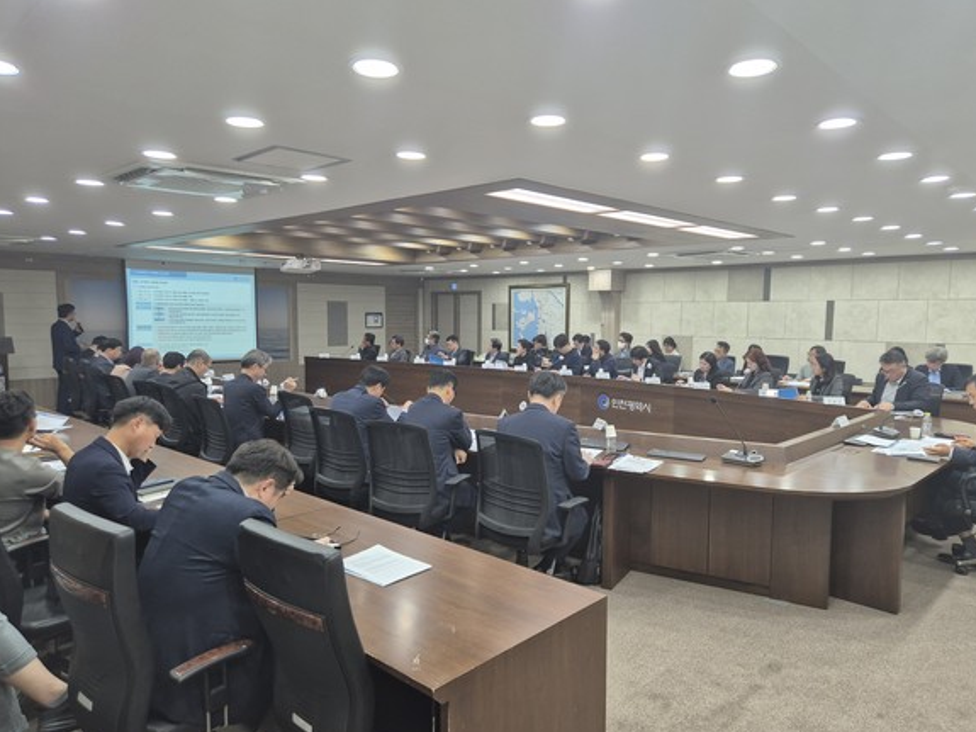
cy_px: 377
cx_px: 504
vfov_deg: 56.8
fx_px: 677
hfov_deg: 71.6
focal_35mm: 24
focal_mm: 5.4
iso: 125
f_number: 1.8
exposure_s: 1/120
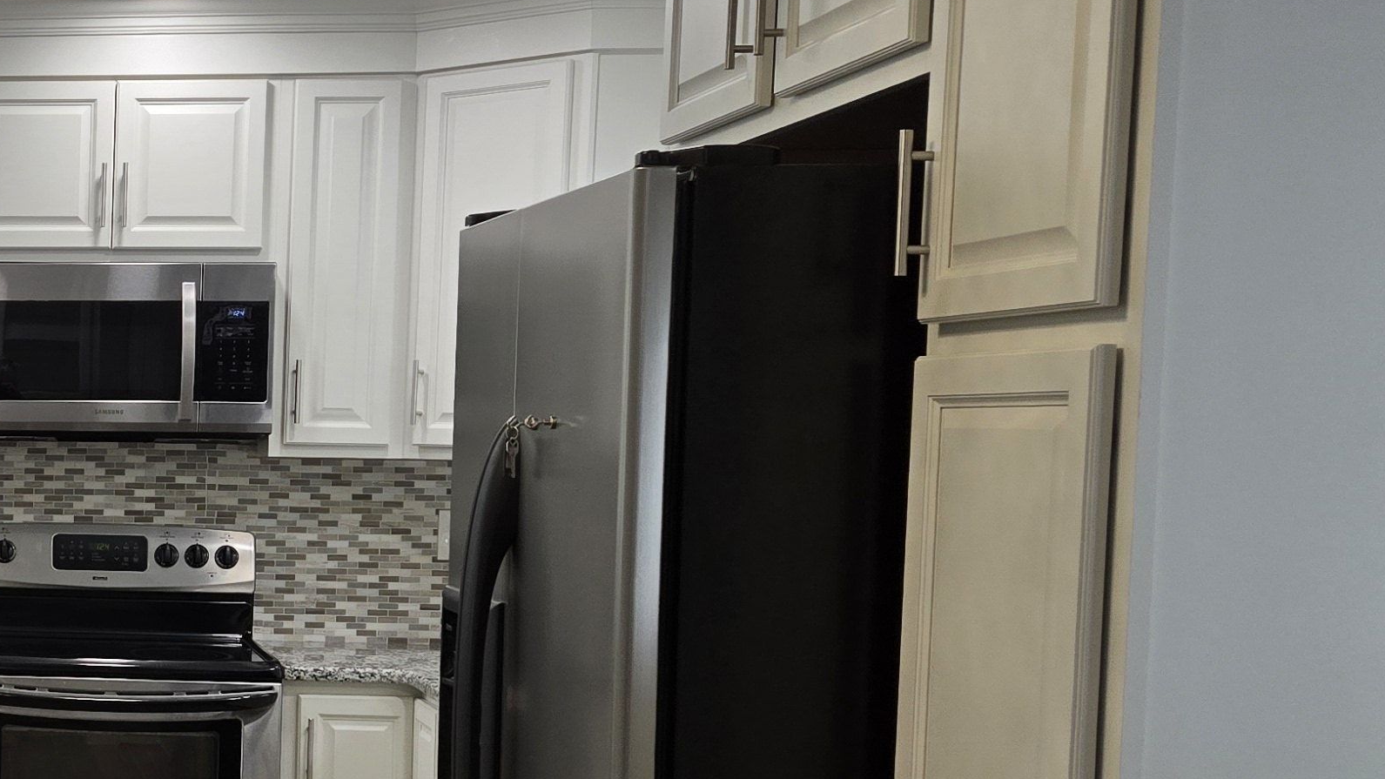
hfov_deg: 28.9
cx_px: -276
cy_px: 568
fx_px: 2314
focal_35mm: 63
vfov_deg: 19.0
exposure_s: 1/120
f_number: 1.8
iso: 50
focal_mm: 5.4
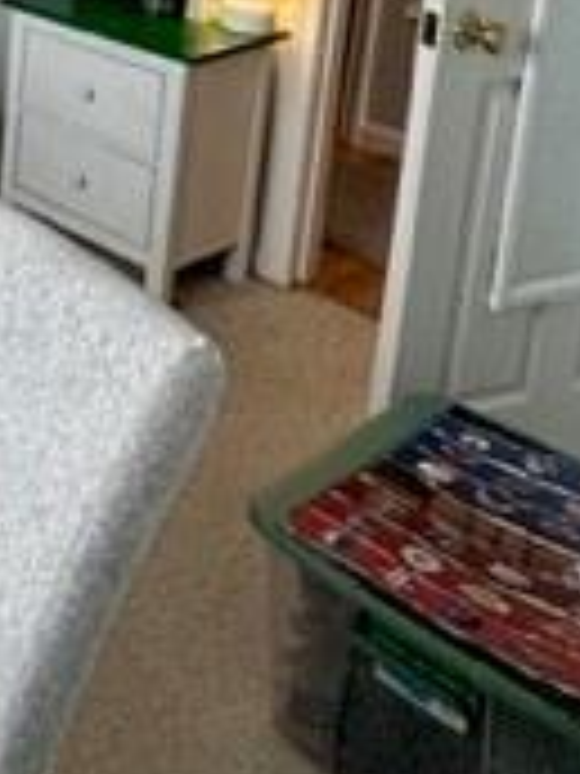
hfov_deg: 21.6
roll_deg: +0.8
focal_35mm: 52
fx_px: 1162
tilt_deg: -10.3
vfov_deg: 31.6
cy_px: -126
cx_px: -373
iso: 160
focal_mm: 2.22
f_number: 2.2
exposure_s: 1/120
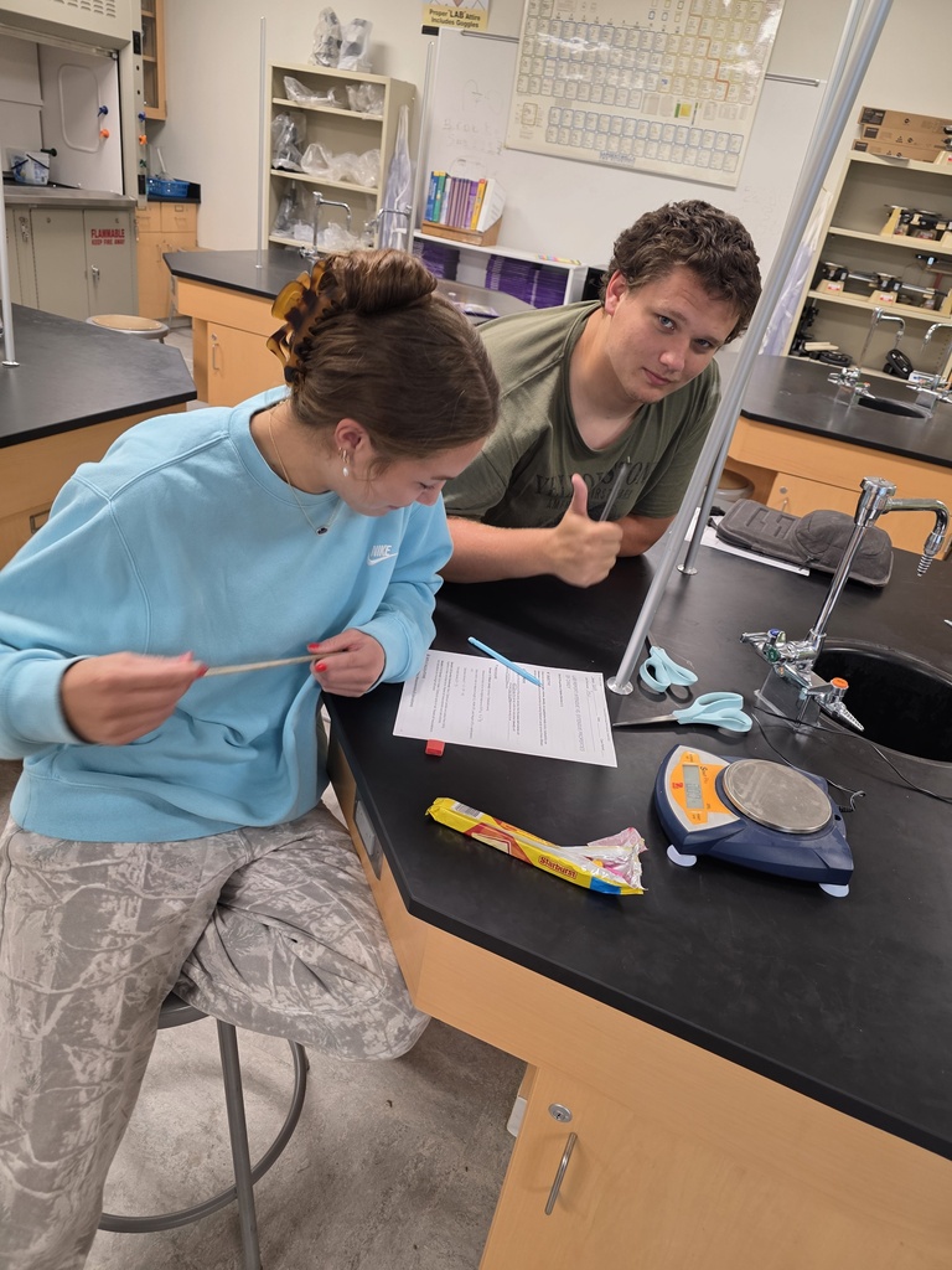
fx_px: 843
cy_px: 635
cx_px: 476
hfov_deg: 58.9
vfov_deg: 73.9
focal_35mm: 23
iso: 160
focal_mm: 6.3
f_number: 1.7
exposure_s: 1/61.3
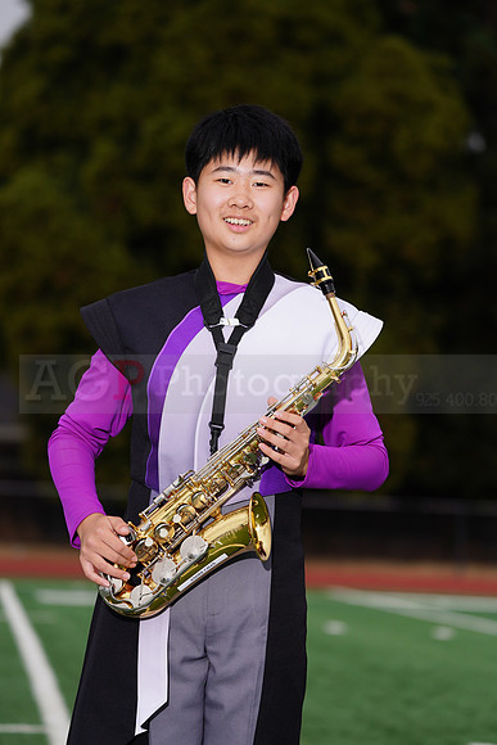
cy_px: 372
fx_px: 3911
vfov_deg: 10.9
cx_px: 248
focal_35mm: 189
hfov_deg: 7.3
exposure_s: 1/160
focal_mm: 189
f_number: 5.6
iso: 200
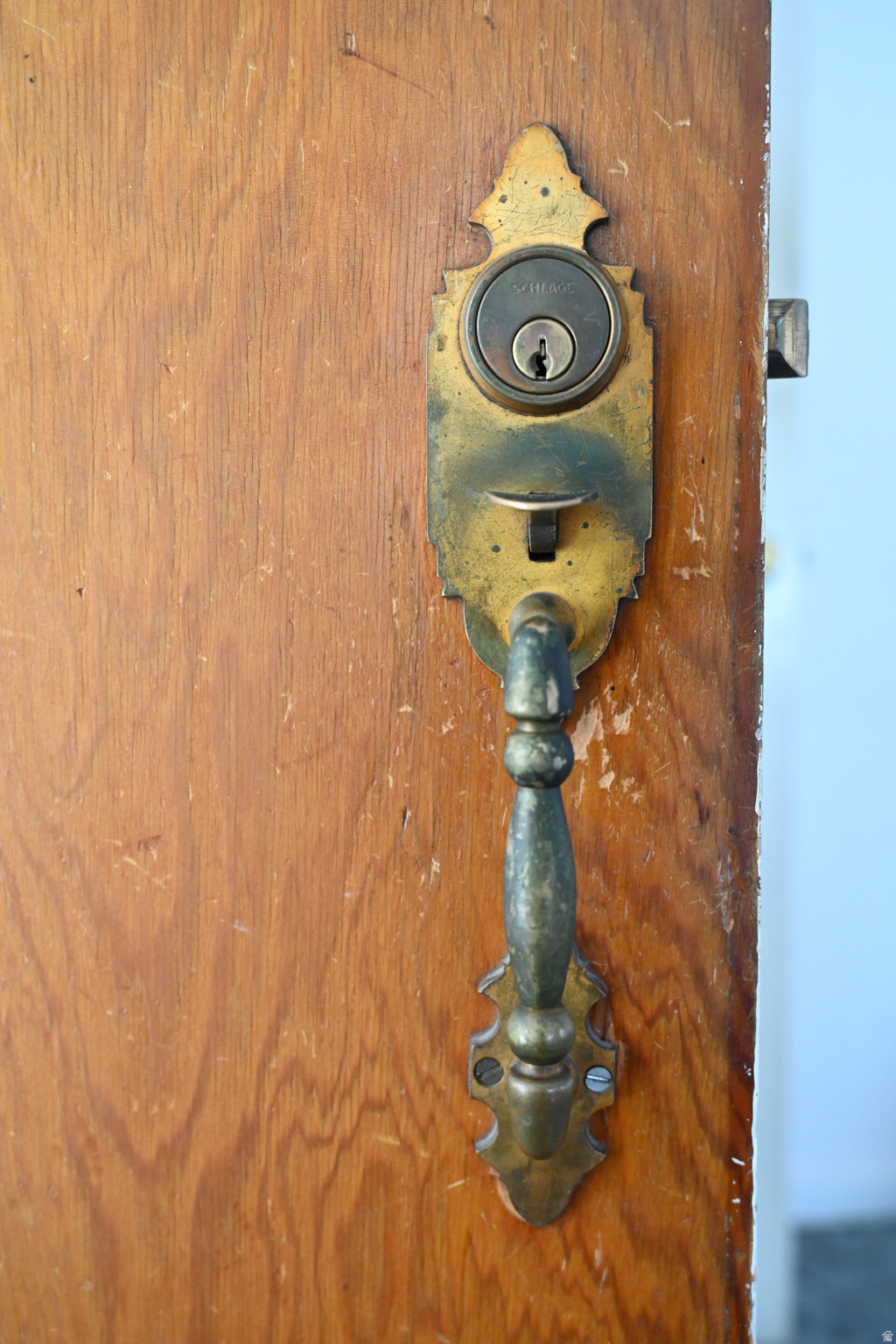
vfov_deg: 51.9
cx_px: 448
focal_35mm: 37
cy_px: 672
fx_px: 1381
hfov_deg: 35.9
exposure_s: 1/125
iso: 2000
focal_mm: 37
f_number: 4
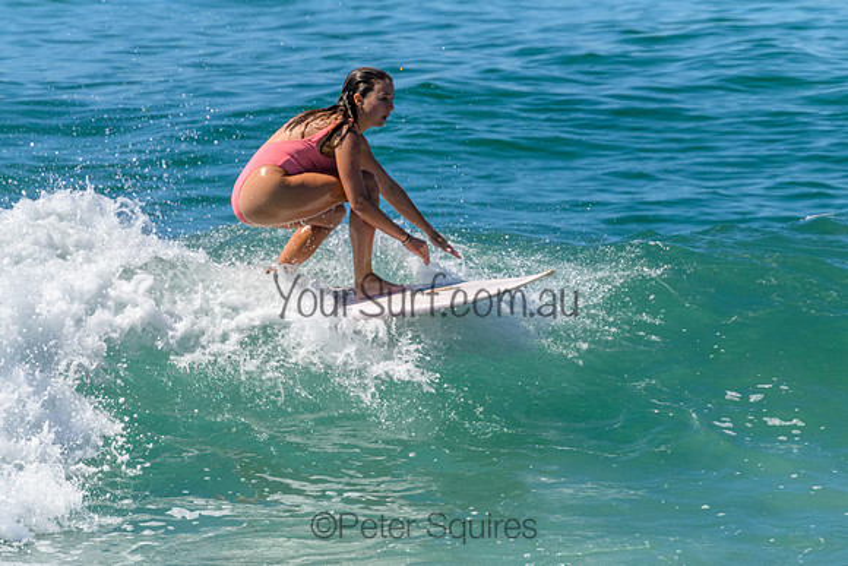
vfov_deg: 1.3
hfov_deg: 1.9
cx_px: 344
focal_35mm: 1101
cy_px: 236
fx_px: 25930
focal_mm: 800
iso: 1000
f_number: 11
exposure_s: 1/2000
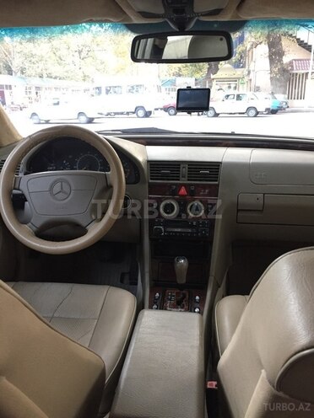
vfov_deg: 61.7
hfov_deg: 48.2
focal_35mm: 29
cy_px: 209
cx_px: 157
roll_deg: +1.2
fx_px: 351
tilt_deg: -16.1
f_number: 2.2
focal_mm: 4.15
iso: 200
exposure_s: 1/33
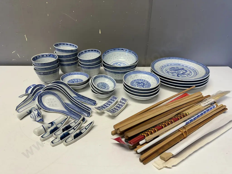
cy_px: 87
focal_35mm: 24
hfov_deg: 71.6
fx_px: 161
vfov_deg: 56.8
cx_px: 116
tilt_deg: -29.9
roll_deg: -0.2
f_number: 1.78
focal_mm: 6.86
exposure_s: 1/100
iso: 100
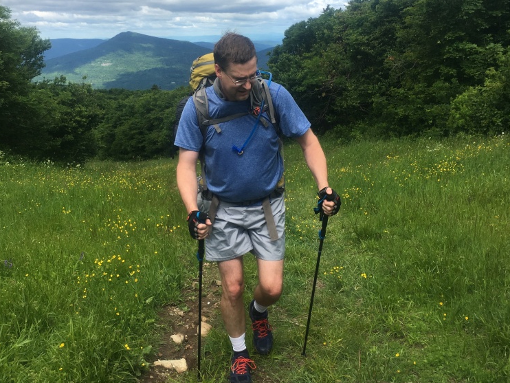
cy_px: 160
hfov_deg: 46.8
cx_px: 245
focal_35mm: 40
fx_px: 590
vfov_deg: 35.9
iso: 25
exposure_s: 1/1012
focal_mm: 4.15
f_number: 2.2
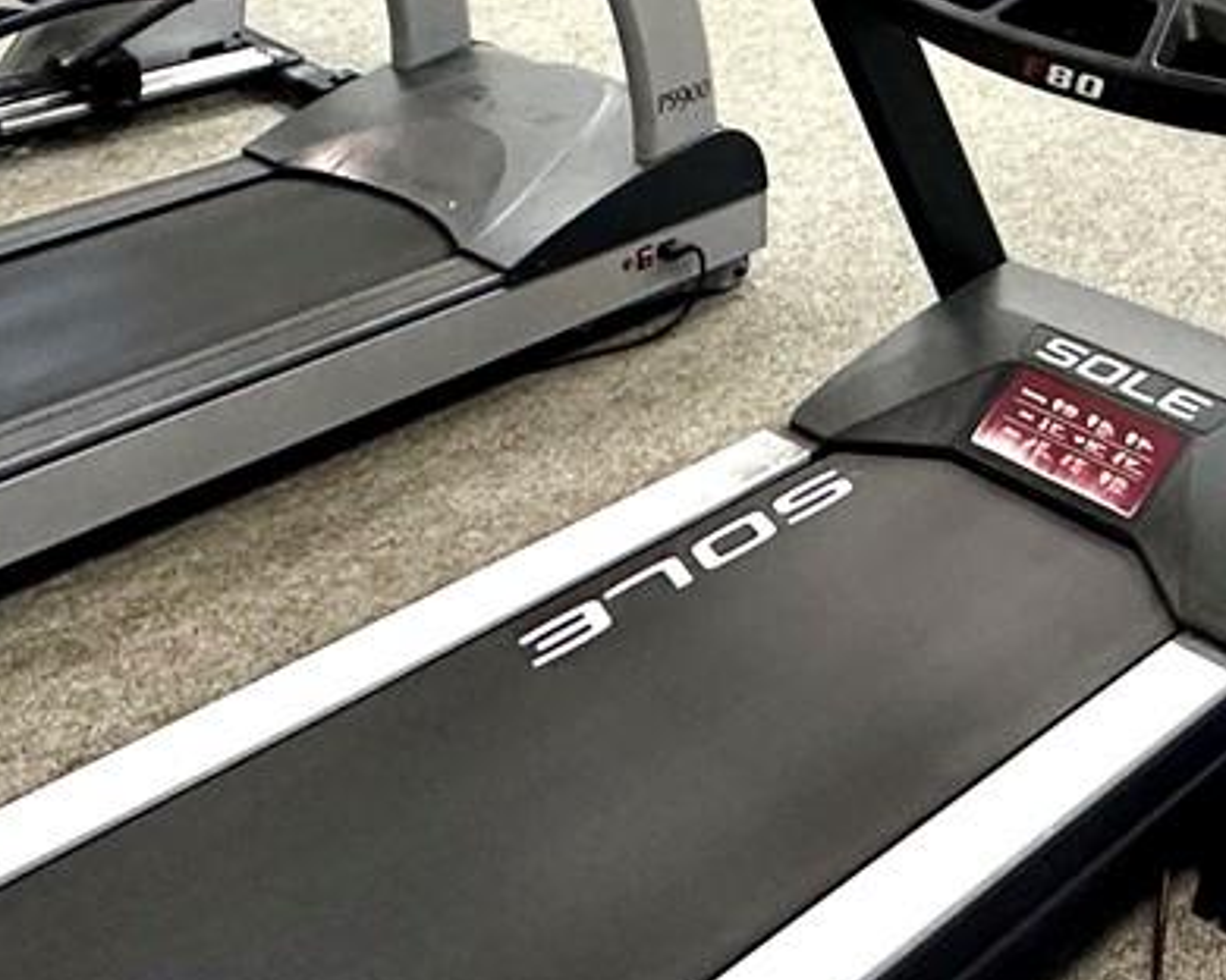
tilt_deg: +0.6
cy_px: -631
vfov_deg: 21.2
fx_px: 2032
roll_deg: -1.4
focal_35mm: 56
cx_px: 1330
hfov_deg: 30.3
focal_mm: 2.22
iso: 200
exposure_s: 1/120
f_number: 2.2
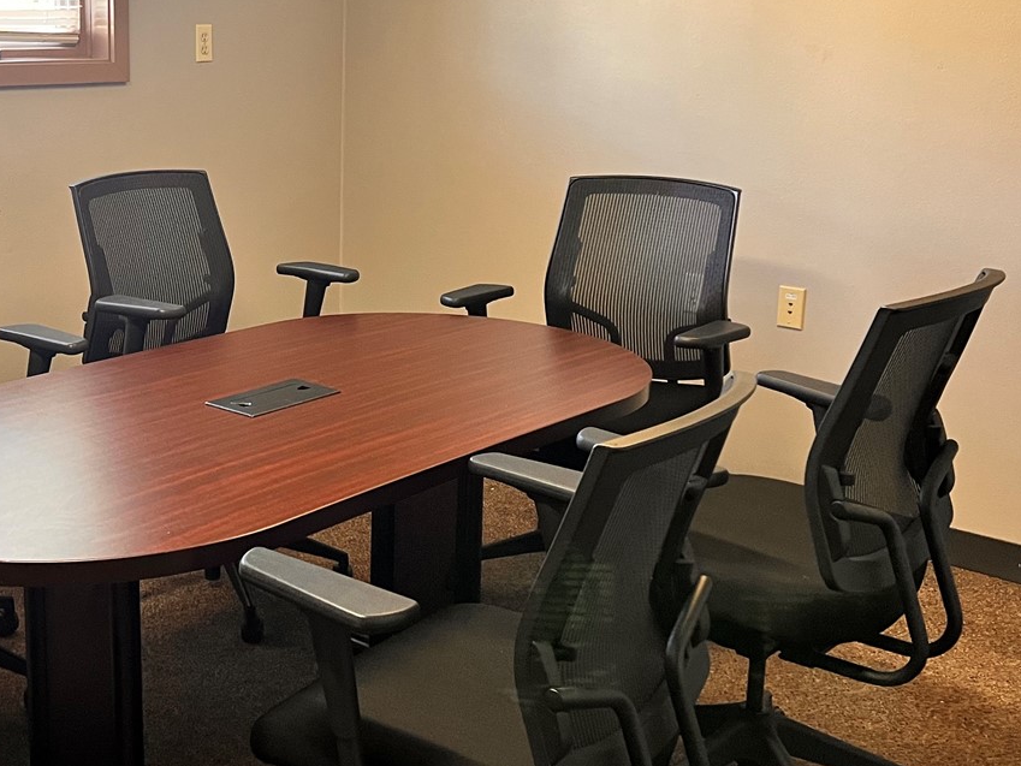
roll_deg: -0.3
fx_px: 1445
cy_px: 265
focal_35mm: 49
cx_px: 257
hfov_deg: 37.9
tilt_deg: -11.3
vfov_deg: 29.5
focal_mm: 5.7
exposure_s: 1/60
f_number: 1.5
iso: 320
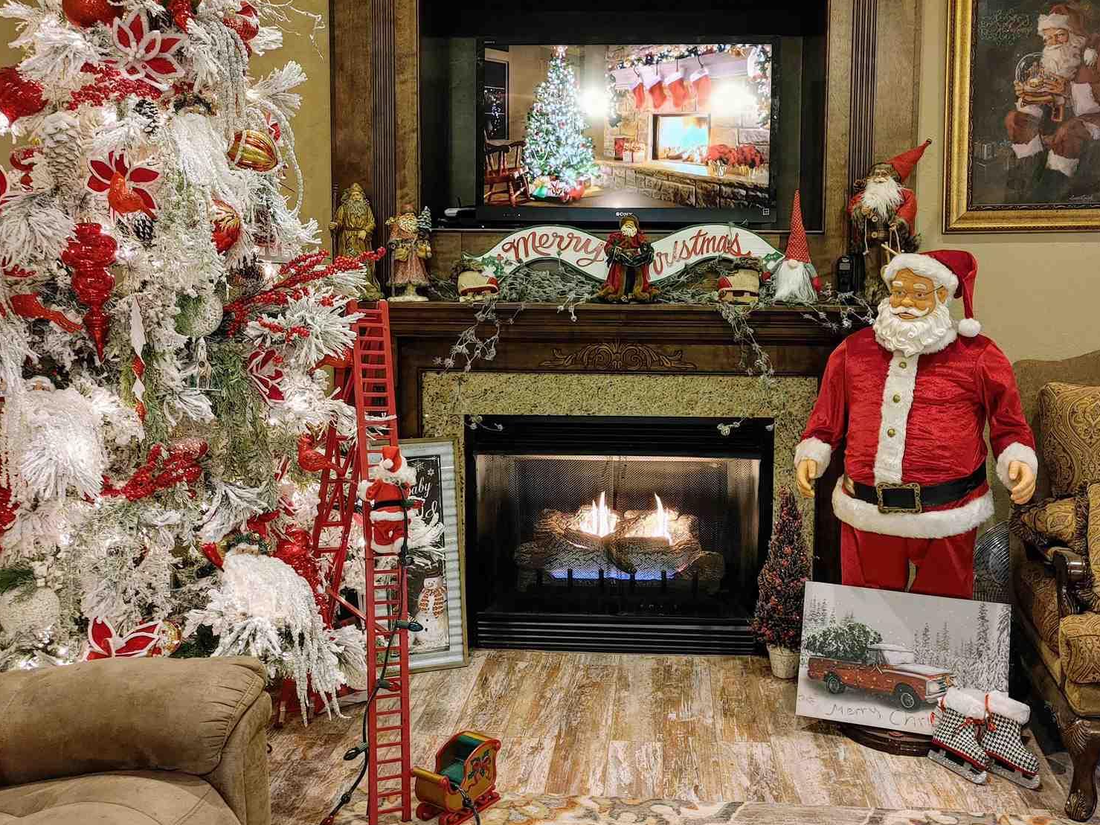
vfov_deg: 39.5
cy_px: 343
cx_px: 580
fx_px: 1144
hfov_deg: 51.3
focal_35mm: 36
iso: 300
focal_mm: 5.58
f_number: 1.8
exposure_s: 1/17
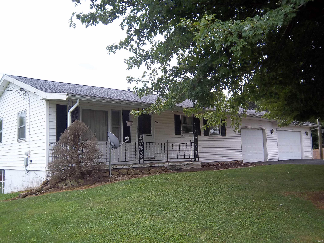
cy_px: 122
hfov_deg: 52.6
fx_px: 328
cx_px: 162
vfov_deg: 40.7
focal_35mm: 35
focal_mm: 6.17
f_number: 3.86
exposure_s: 1/200
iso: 64
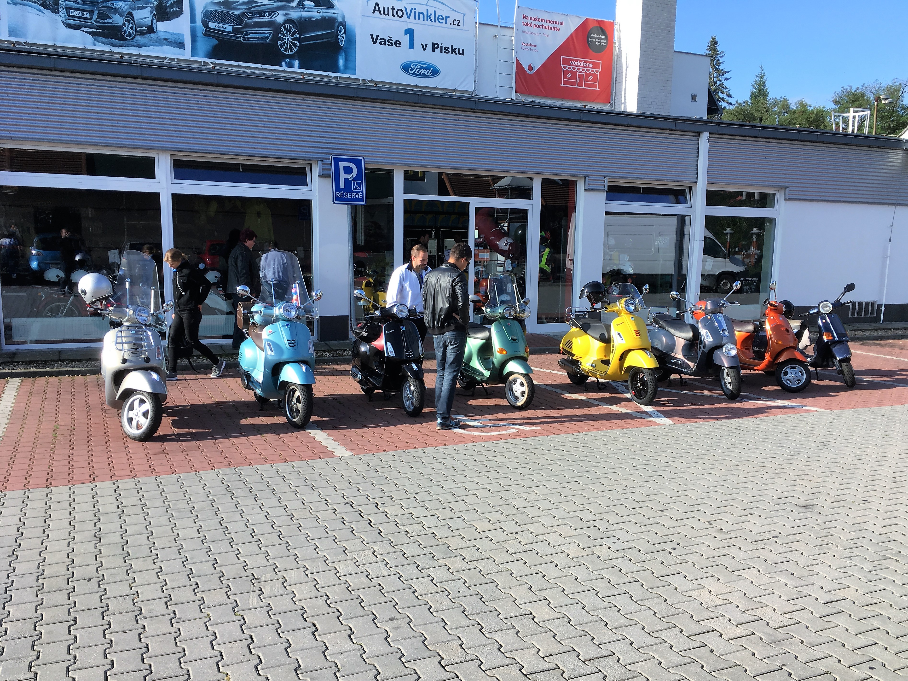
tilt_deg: -9.4
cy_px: 340
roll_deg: -1.6
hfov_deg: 61.7
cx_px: 454
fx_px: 761
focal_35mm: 29
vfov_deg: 48.2
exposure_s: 1/620
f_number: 2.2
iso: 25
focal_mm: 4.15
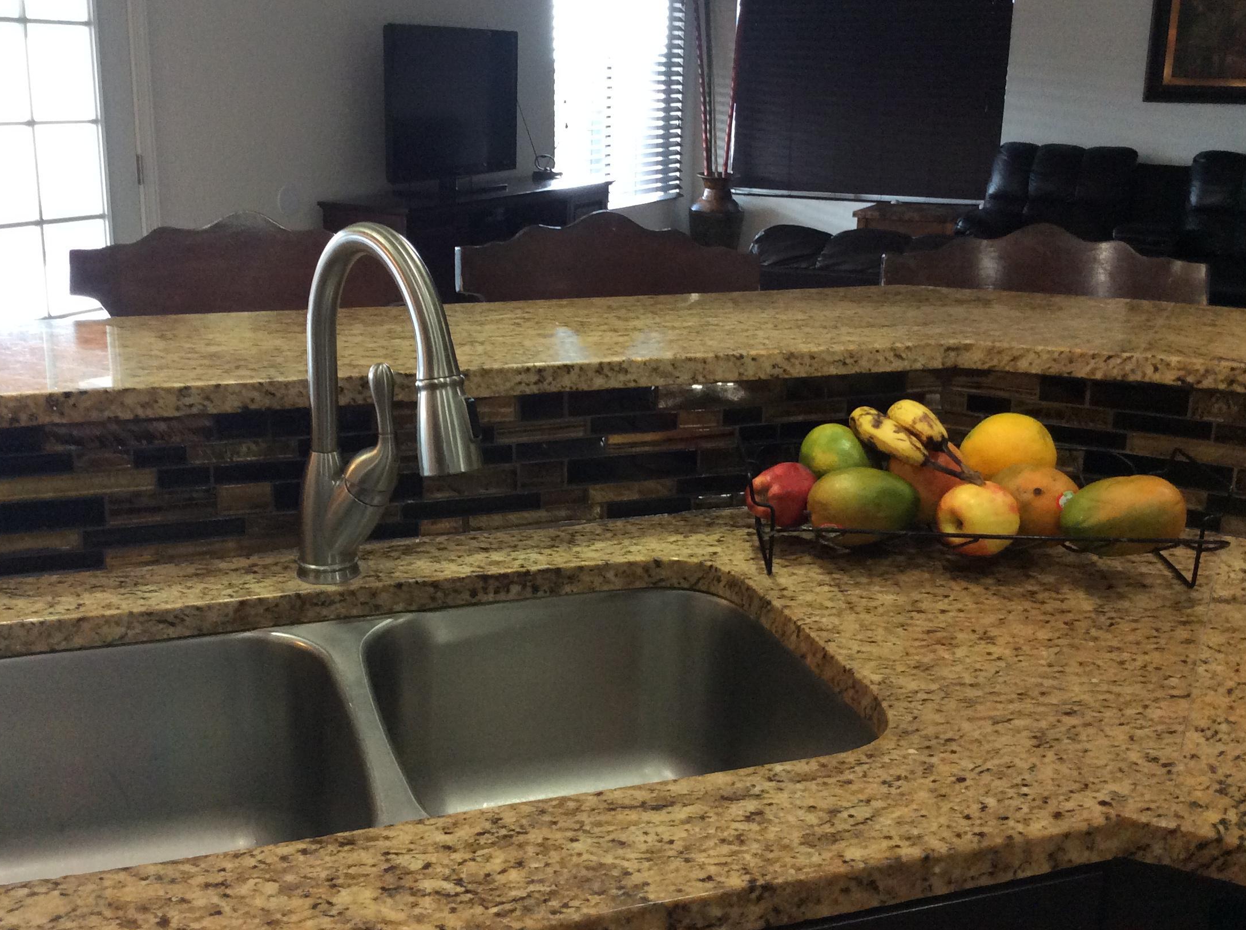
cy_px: 387
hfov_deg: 49.0
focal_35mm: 38
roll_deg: +0.0
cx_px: 577
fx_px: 1366
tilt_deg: -13.6
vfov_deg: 37.5
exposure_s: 1/24
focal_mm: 3.3
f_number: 2.4
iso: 125
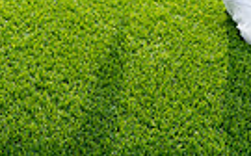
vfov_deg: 9.4
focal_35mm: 119
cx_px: 59
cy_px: -258
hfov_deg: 17.4
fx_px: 813
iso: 100
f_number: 5.6
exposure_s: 1/500
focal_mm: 35
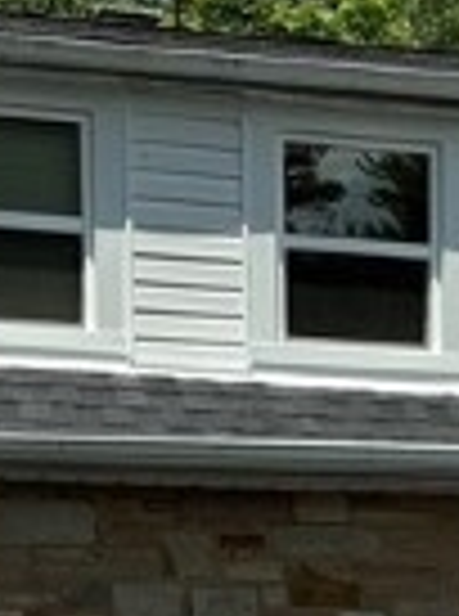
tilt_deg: -0.9
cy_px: 823
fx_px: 2398
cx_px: 652
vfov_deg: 14.0
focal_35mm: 135
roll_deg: -0.9
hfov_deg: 10.6
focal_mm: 6.76
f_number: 1.78
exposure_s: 1/5348
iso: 80
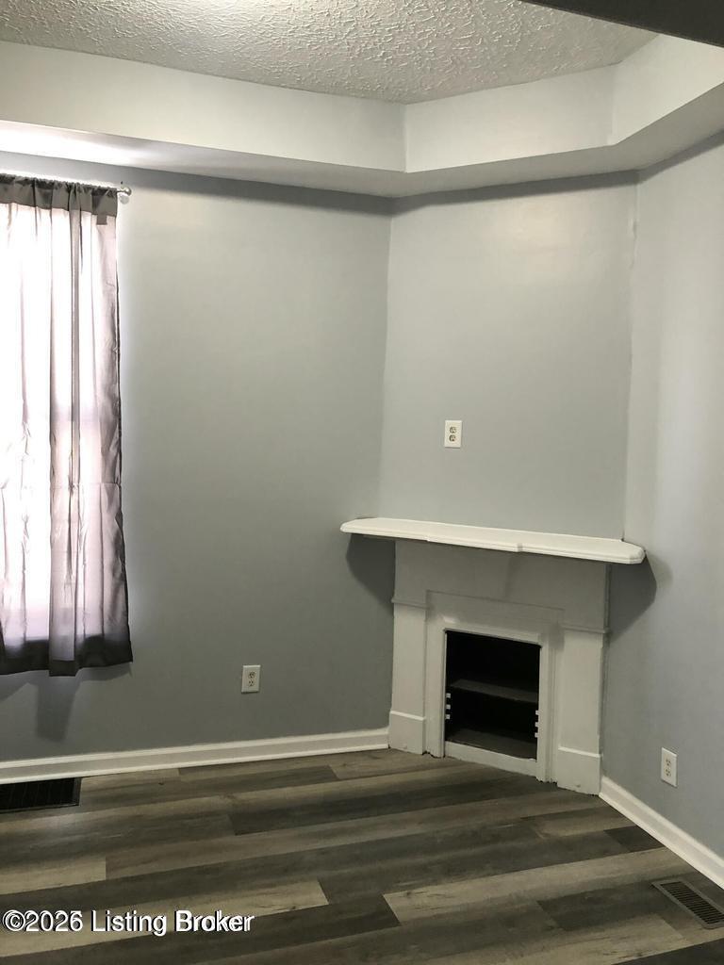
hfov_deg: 49.7
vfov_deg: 63.4
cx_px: 362
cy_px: 482
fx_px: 781
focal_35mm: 28
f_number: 1.8
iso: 80
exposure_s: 1/15
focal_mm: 3.99
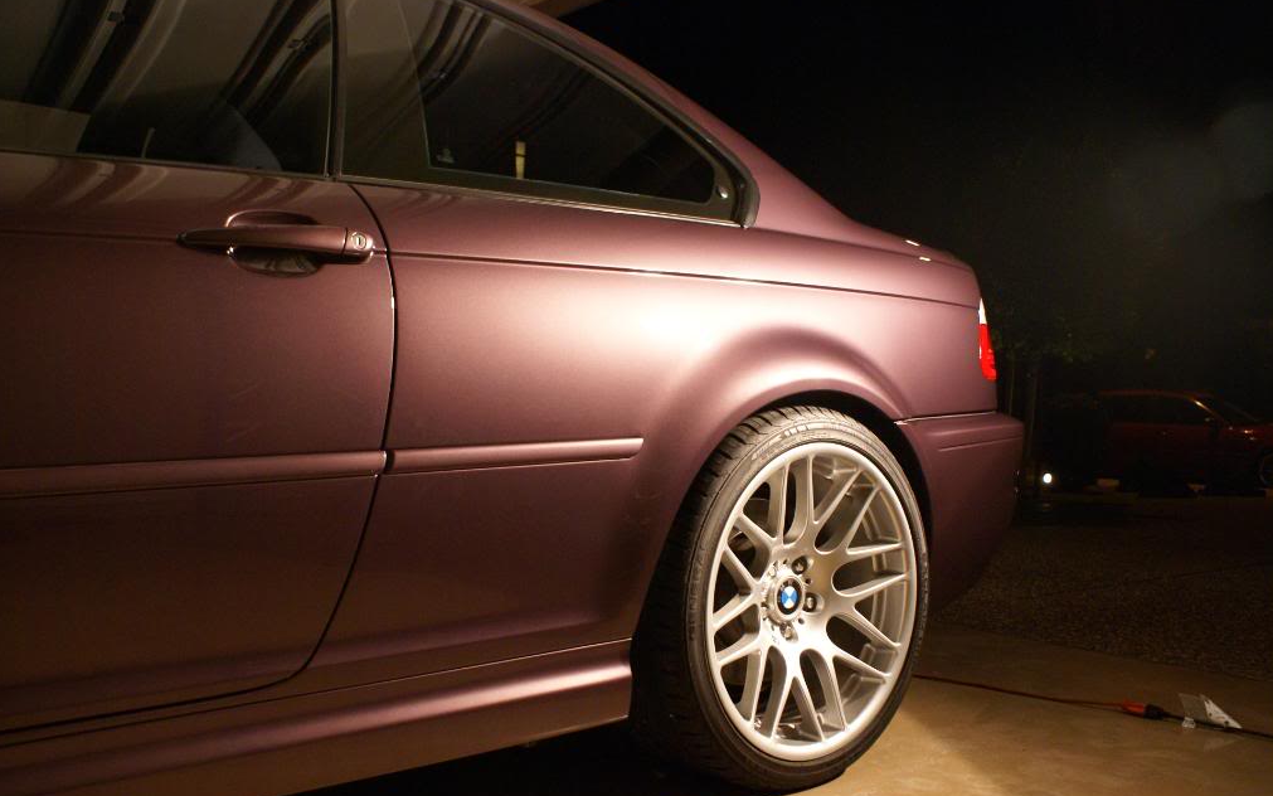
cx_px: 640
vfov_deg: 40.6
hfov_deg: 61.2
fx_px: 1076
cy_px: 418
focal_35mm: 31
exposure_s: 1/30
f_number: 4
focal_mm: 20
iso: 400
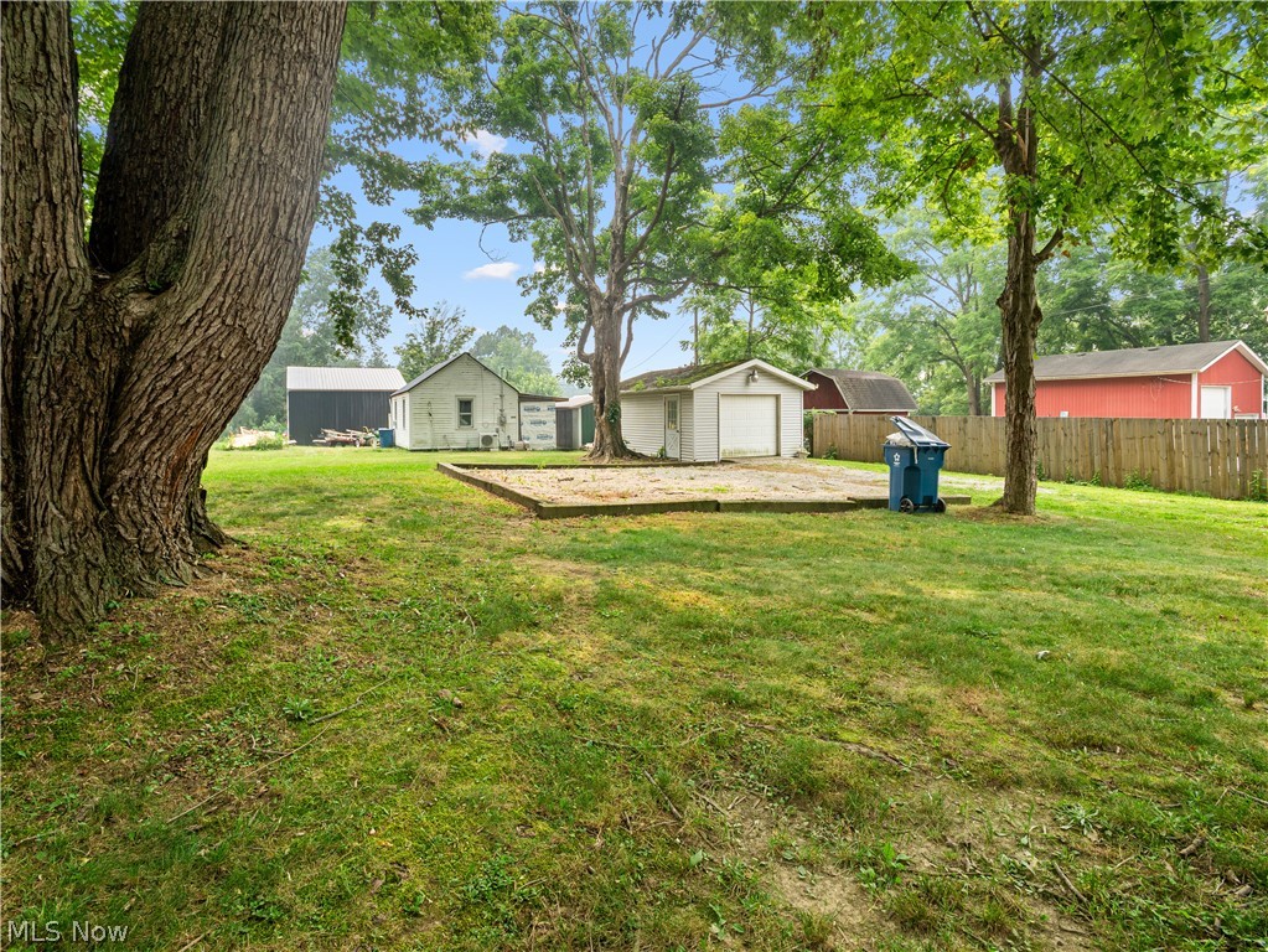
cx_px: 634
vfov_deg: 78.1
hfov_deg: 94.5
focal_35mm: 16
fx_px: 586
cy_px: 476
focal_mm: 8
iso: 200
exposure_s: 1/250
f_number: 4.5
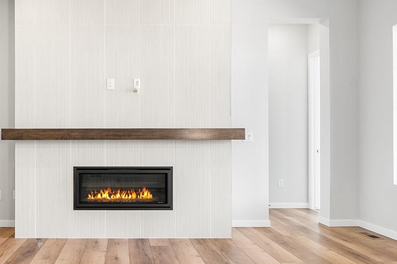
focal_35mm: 31
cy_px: 139
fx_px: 342
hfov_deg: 58.6
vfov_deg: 42.3
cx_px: 124
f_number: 7.1
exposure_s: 1/8
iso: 200
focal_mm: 16
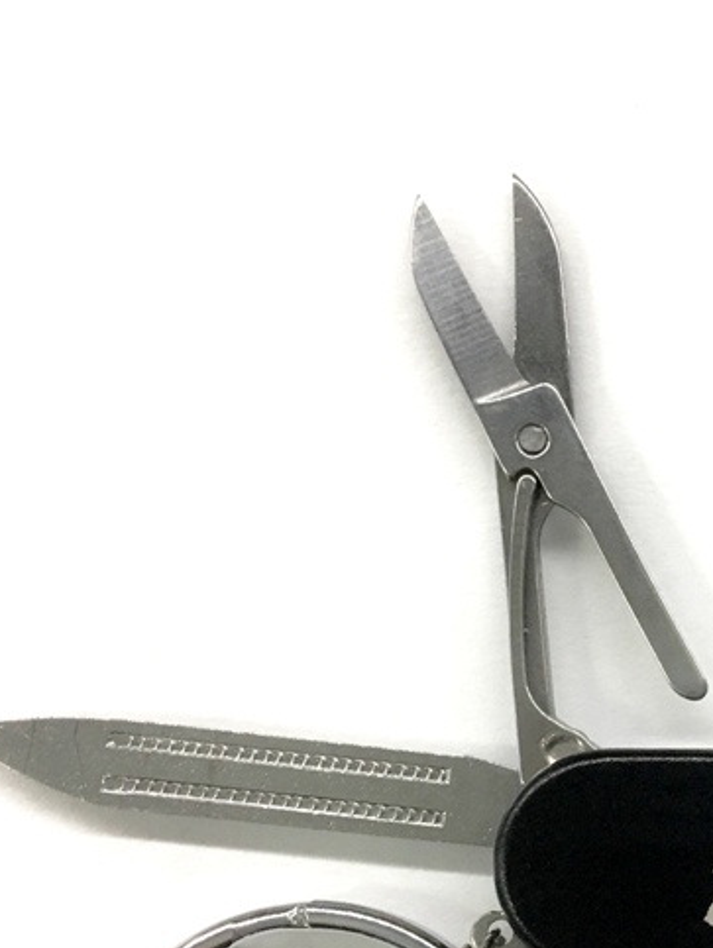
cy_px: 693
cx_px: 797
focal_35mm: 60
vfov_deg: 31.7
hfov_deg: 22.9
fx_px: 1646
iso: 40
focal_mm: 4.15
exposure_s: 1/30
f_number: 2.2
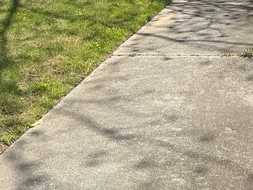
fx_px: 724
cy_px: -110
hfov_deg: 19.2
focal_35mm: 99
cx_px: 263
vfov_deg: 13.9
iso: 25
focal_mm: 3
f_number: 1.8
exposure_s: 1/944
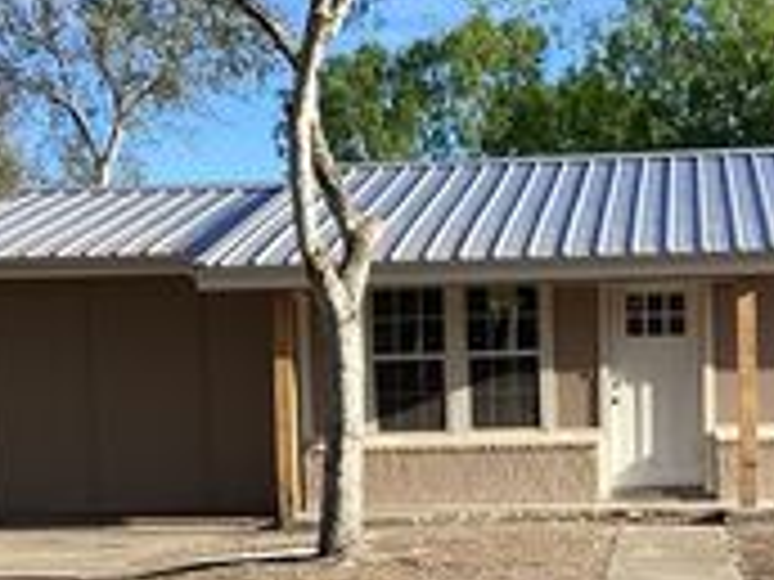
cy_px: 533
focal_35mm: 90
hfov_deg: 21.7
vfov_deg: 16.2
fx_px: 2012
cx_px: 526
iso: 25
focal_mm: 3.3
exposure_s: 1/727
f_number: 2.4
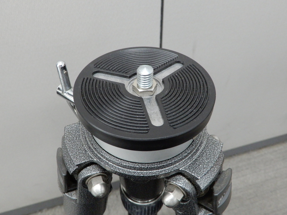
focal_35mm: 30
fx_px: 249
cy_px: 108
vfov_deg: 46.8
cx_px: 144
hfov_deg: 60.0
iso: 800
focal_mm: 5.4
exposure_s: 1/50
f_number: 3.5
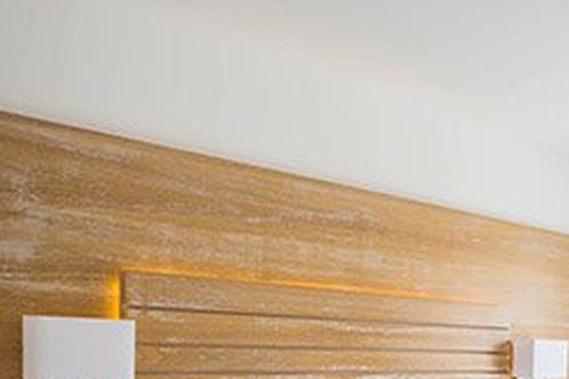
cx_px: 571
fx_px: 711
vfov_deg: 27.8
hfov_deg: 38.6
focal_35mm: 45
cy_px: 396
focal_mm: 16
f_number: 4.5
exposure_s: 1/60
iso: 100
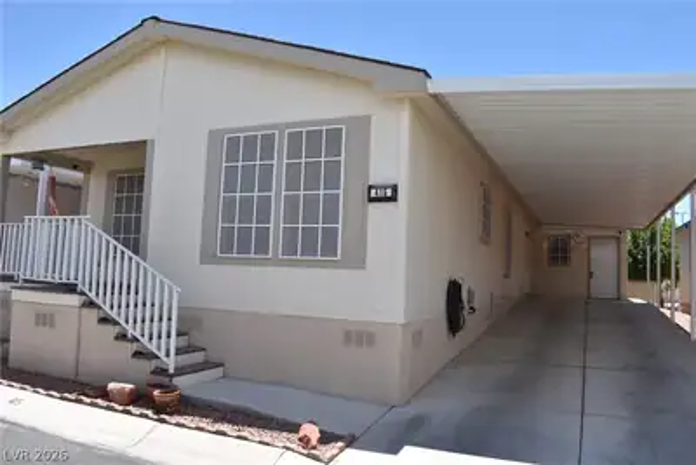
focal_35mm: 27
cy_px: 232
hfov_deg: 67.4
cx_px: 348
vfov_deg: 48.0
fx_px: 522
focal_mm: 18
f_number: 9
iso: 200
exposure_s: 1/320
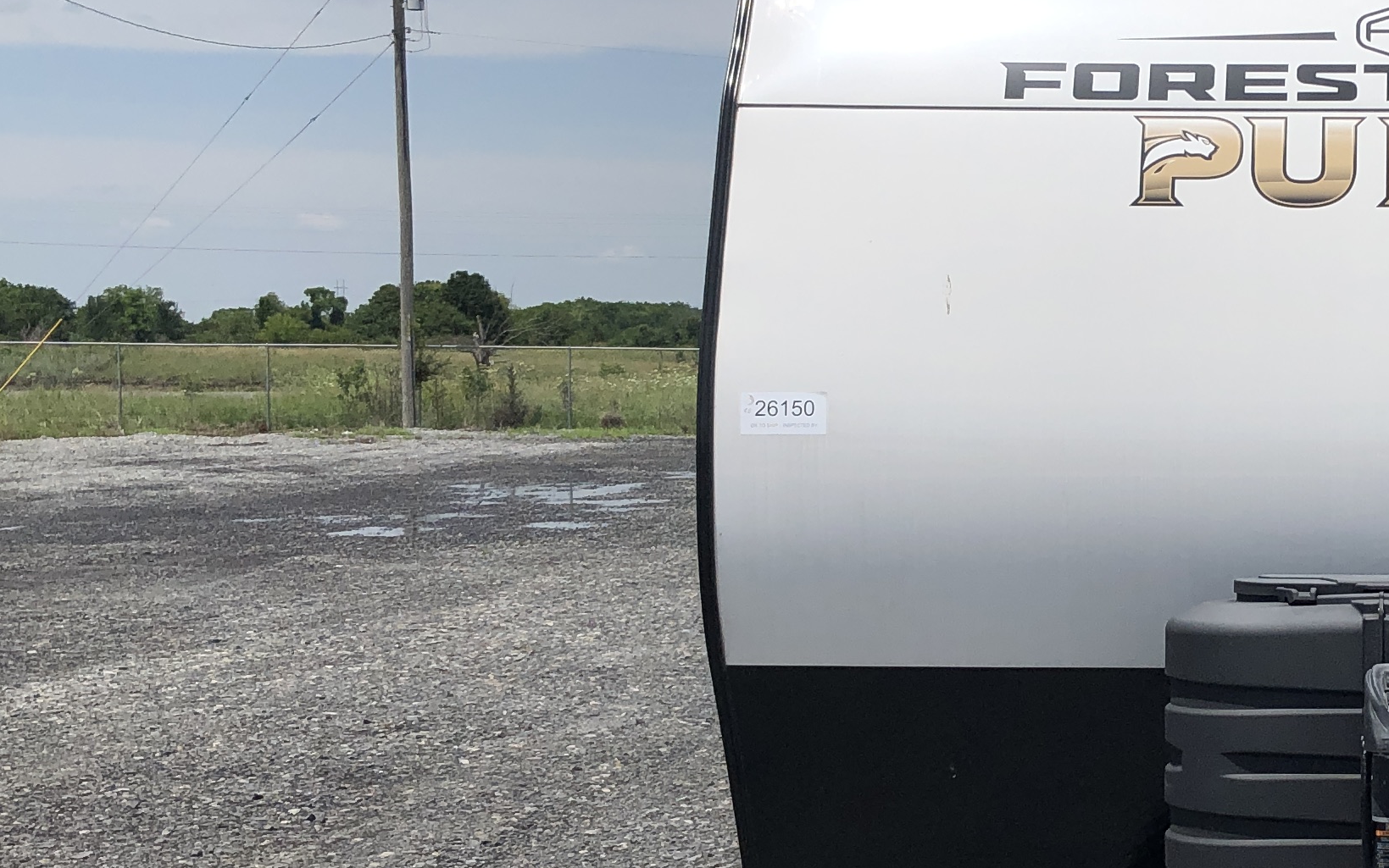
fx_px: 2764
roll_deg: -0.3
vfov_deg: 17.8
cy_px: 514
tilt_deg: -5.8
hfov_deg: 26.9
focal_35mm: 73
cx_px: 1325
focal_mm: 3.99
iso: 20
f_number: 1.8
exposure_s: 1/4367
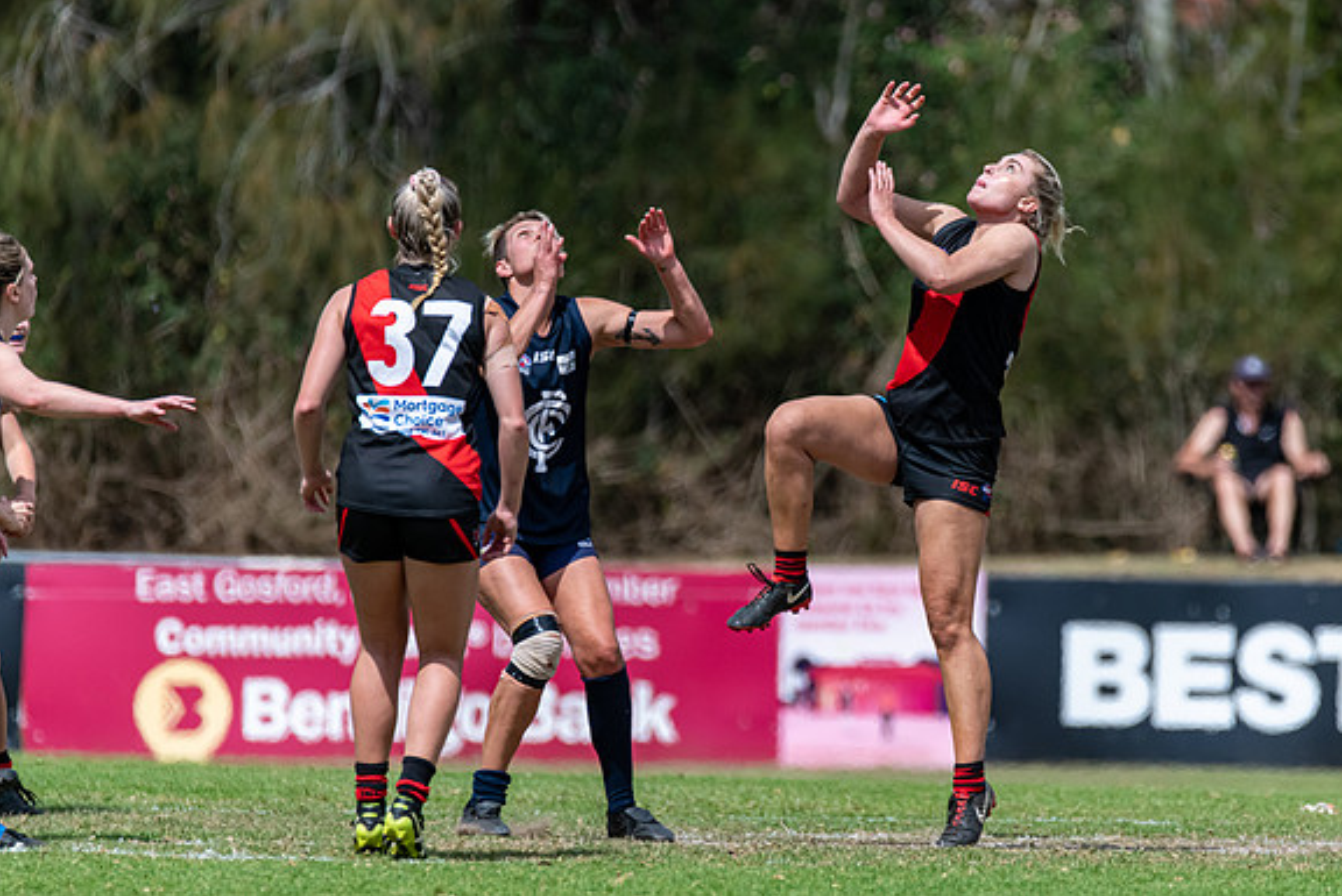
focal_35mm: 731
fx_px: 27270
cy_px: 469
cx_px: 816
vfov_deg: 1.9
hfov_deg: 2.8
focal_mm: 600
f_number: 6.3
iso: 800
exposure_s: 1/4000
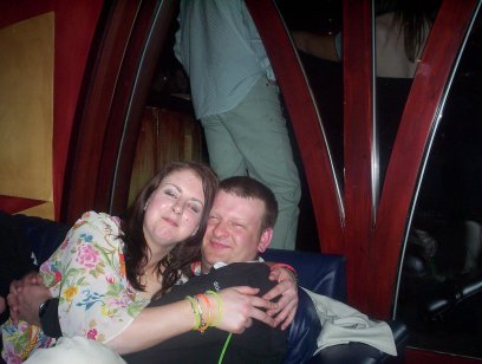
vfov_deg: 37.9
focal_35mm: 38
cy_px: 182
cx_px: 241
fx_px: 530
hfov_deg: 48.9
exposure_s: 1/60
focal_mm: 4.99
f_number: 4.5
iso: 140
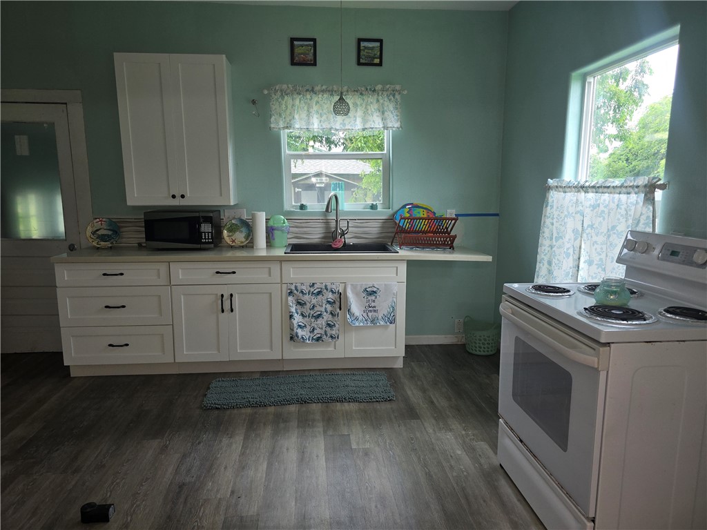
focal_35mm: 23
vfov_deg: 58.9
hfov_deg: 73.9
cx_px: 354
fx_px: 470
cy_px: 265
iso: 100
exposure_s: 1/40
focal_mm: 6.3
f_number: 1.7
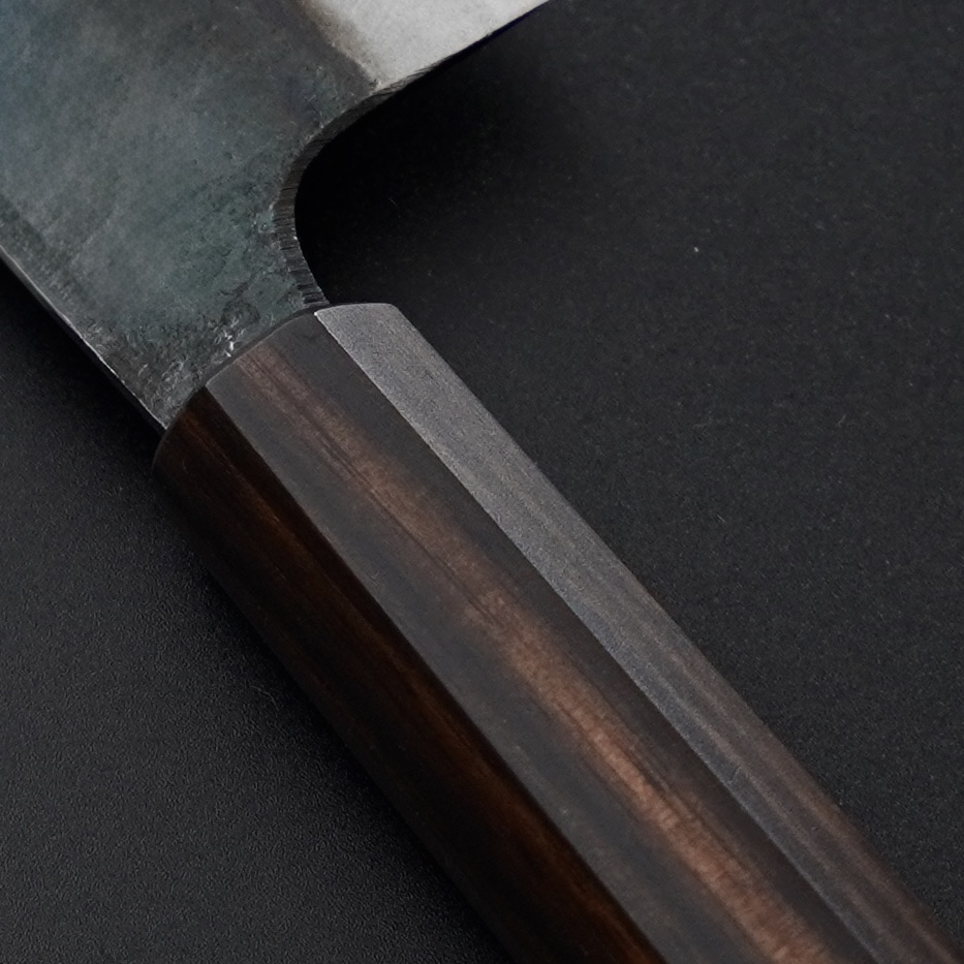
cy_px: 271
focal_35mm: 239
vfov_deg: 7.3
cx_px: 272
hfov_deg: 7.3
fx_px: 7542
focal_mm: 29.2
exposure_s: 1/160
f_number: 3.5
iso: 320
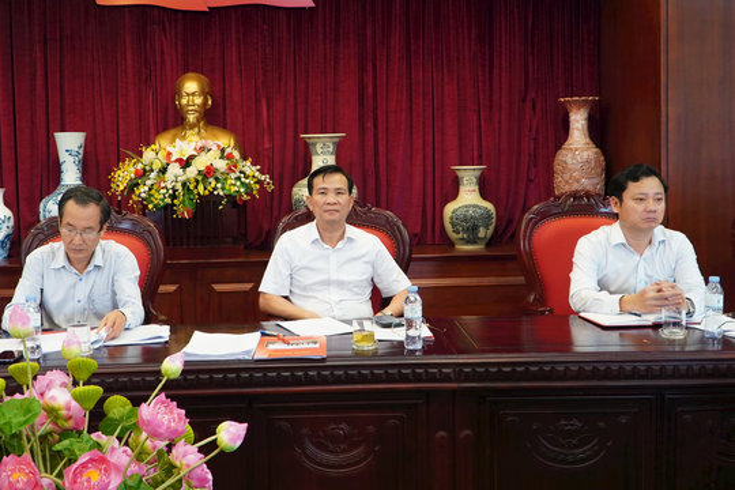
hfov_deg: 59.5
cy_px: 245
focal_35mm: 32
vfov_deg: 41.7
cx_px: 368
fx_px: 643
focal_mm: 21
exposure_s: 1/30
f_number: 5
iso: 1000
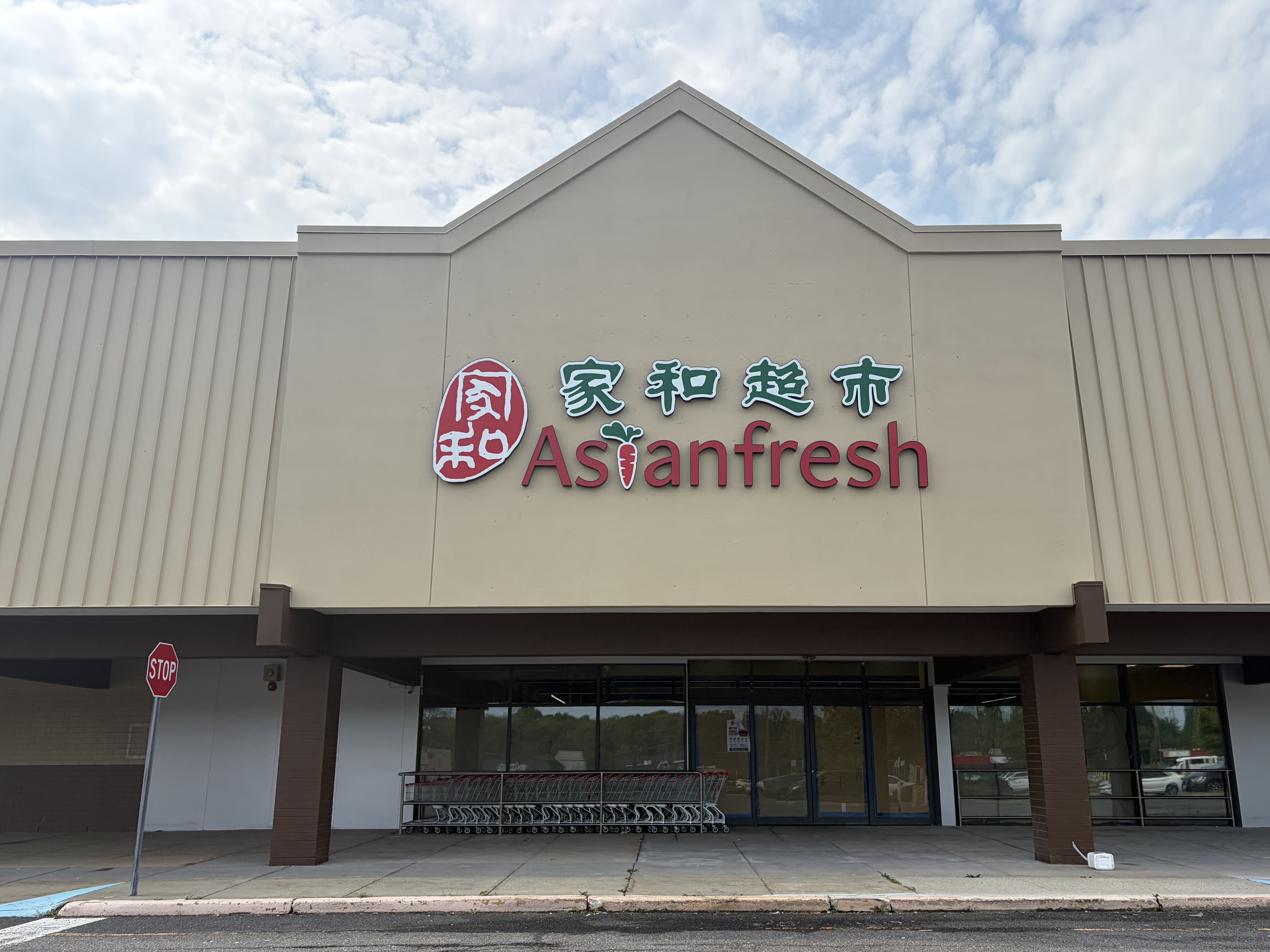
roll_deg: +0.8
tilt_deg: +14.3
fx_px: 1027
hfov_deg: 63.4
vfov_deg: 49.7
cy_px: 509
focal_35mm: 28
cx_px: 670
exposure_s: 1/4065
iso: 64
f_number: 1.6
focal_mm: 5.96
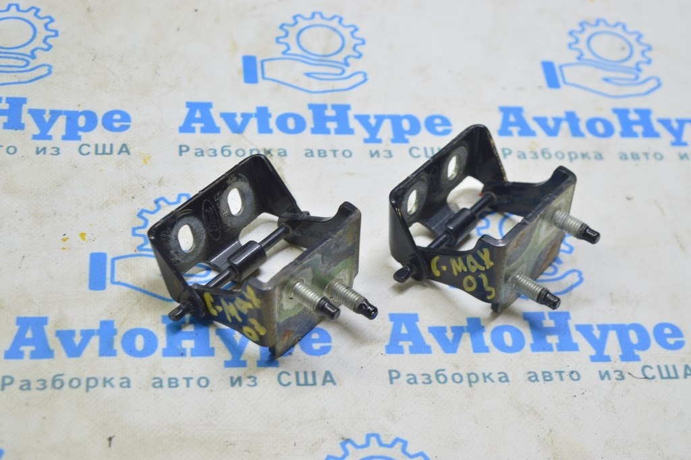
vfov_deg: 19.7
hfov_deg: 29.3
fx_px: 1323
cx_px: 346
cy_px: 230
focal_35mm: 69
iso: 400
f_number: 5.6
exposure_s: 1/20
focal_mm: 46
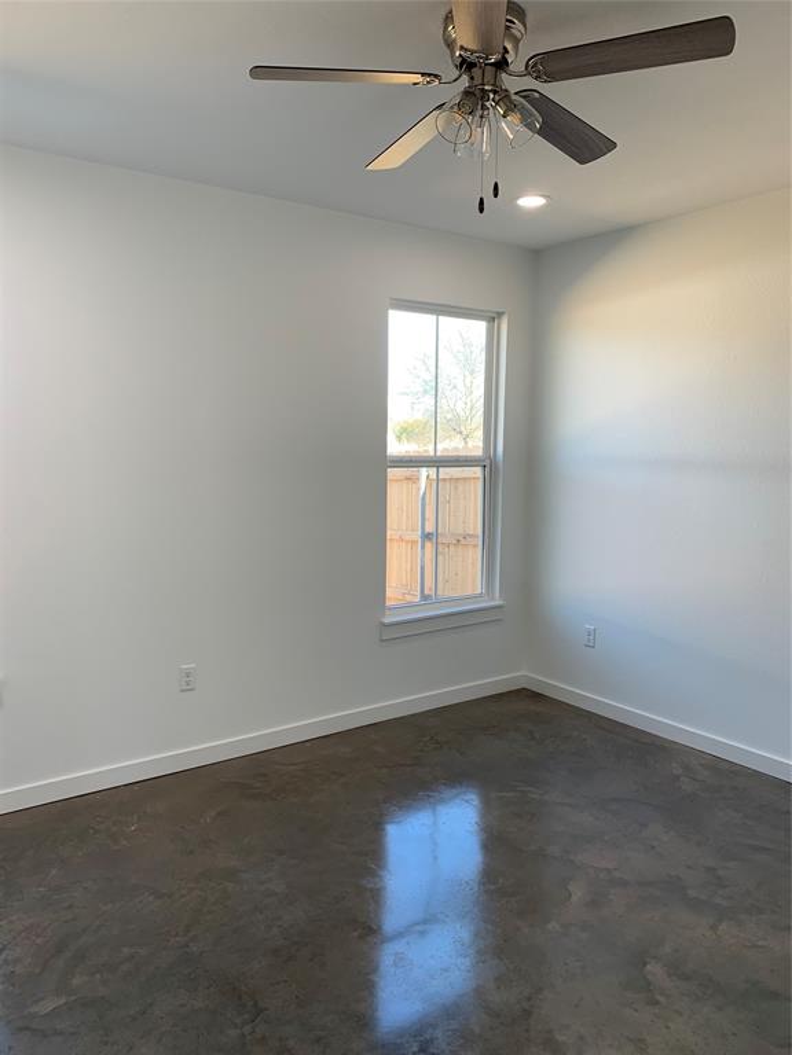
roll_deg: +0.0
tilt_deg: -3.3
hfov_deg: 53.1
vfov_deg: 67.3
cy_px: 528
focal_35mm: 26
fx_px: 793
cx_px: 396
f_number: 1.8
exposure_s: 1/120
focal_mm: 4.25
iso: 64
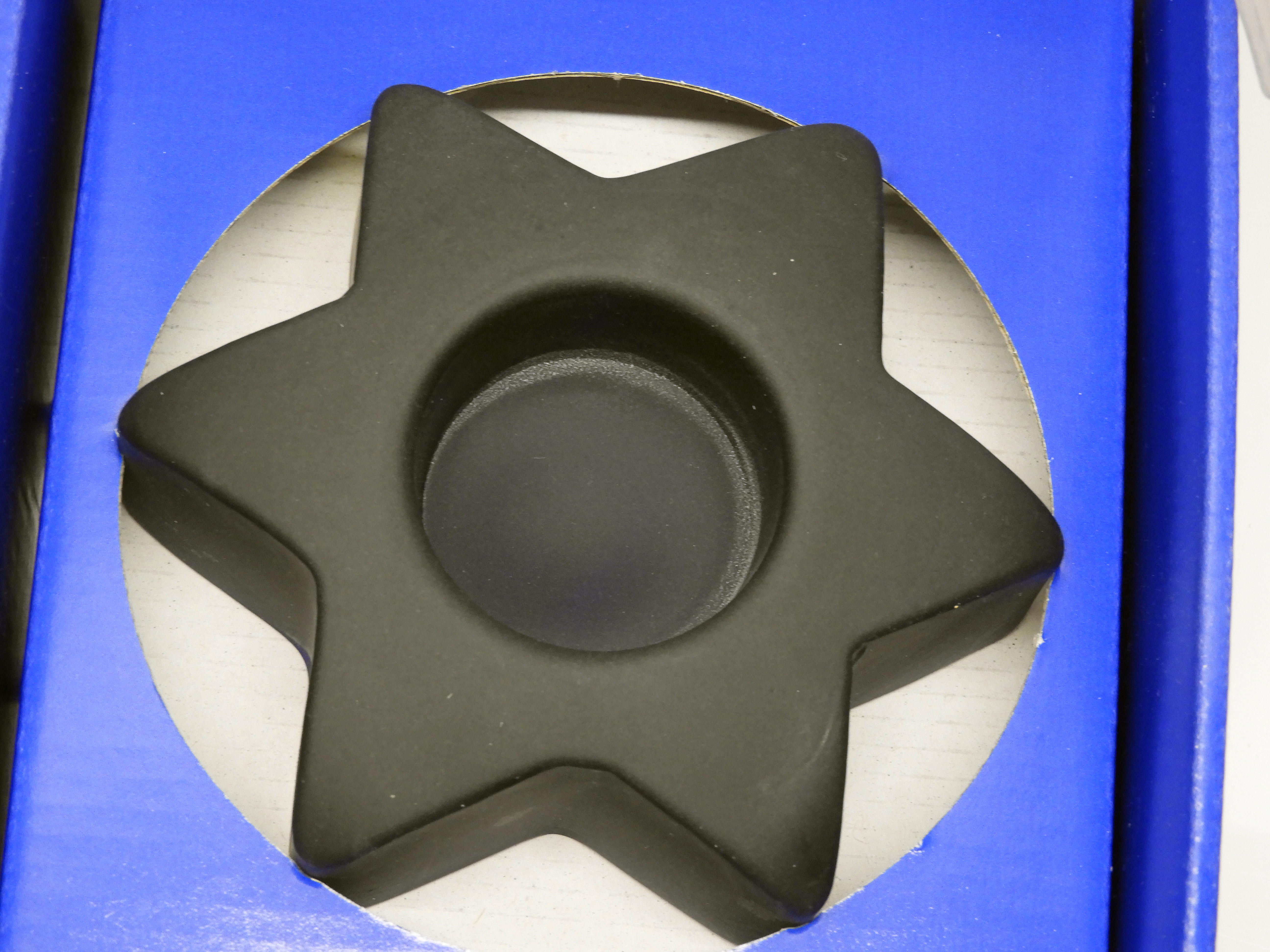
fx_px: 3852
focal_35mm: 105
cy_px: 476
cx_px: 635
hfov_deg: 18.7
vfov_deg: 14.1
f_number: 4.8
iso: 450
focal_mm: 18.8
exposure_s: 1/15
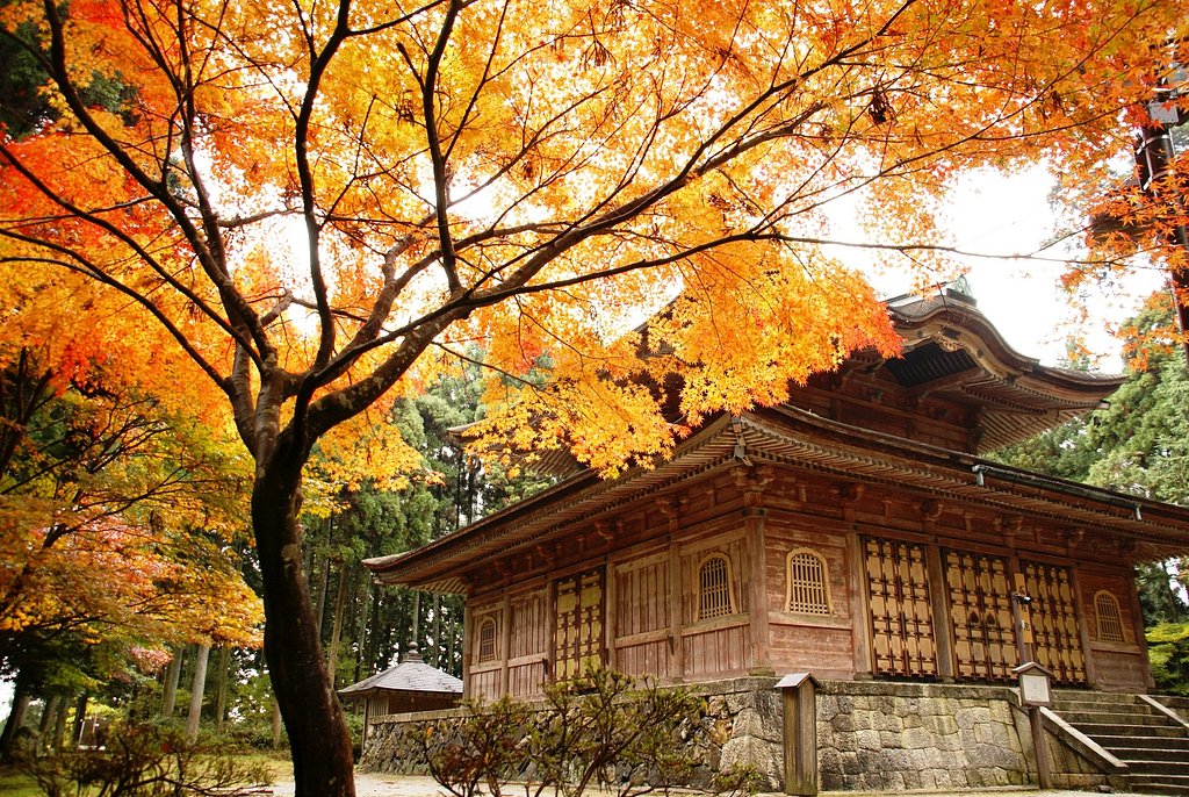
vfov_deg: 48.1
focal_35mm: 27
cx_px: 594
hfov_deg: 67.3
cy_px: 398
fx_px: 893
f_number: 5.6
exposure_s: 1/30
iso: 125
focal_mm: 18
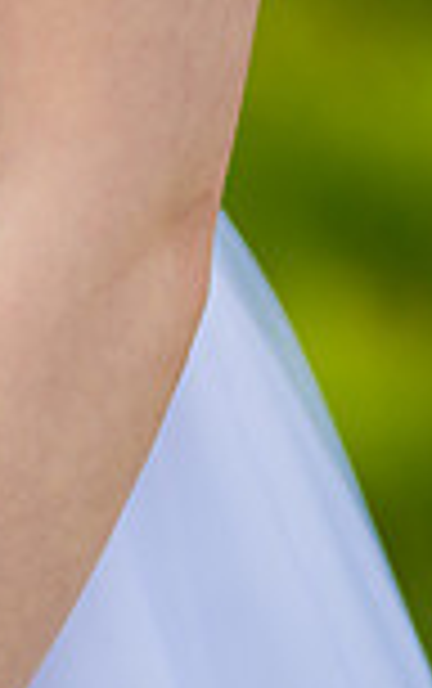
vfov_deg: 3.4
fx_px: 11609
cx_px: -706
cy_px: 863
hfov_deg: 2.1
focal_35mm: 618
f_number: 3.2
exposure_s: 1/800
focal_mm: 160
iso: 200
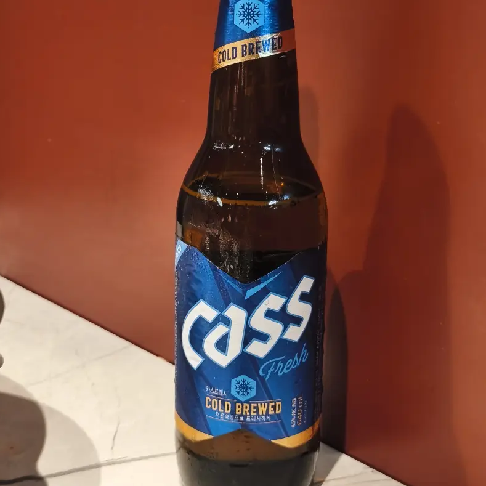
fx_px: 874
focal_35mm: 55
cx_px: 241
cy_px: 200
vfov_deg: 31.0
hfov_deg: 31.1
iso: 1000
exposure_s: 1/60
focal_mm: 6.18
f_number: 1.65
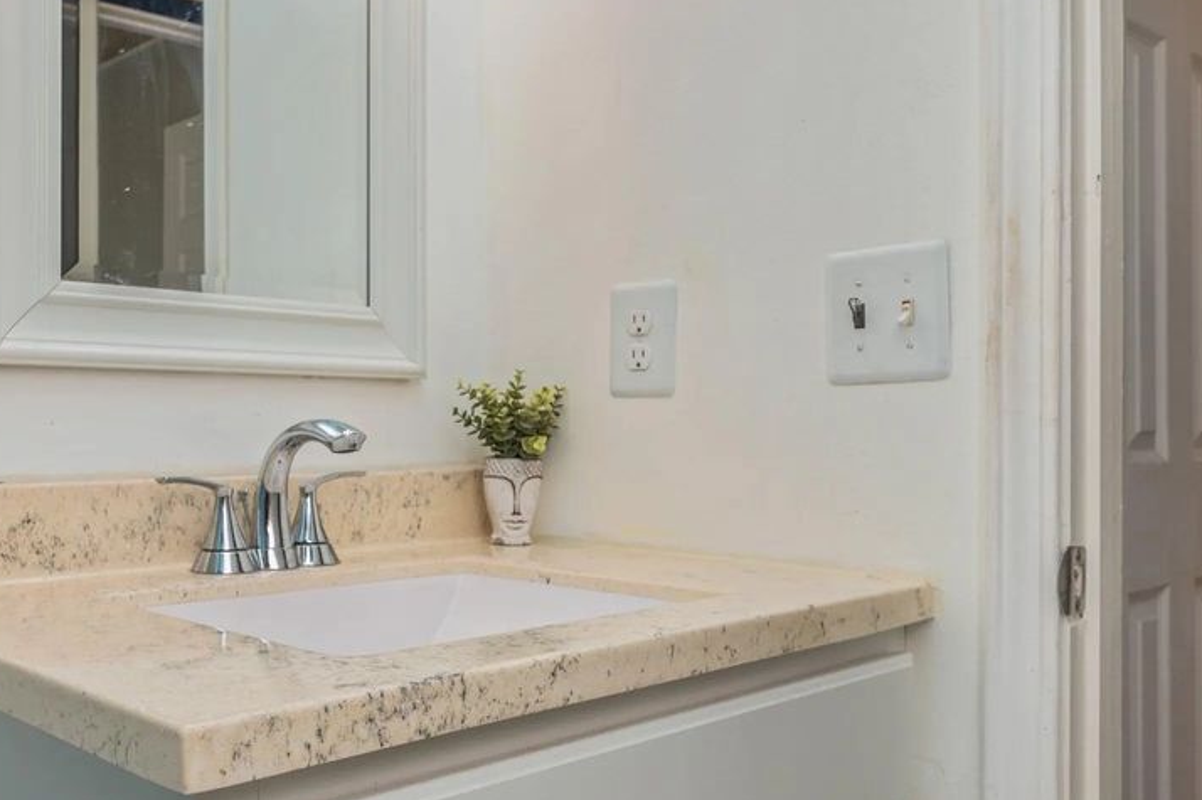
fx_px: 1125
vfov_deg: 39.1
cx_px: 352
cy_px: 451
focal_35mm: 34
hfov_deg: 54.4
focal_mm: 23.5
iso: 100
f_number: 9
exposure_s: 1/50
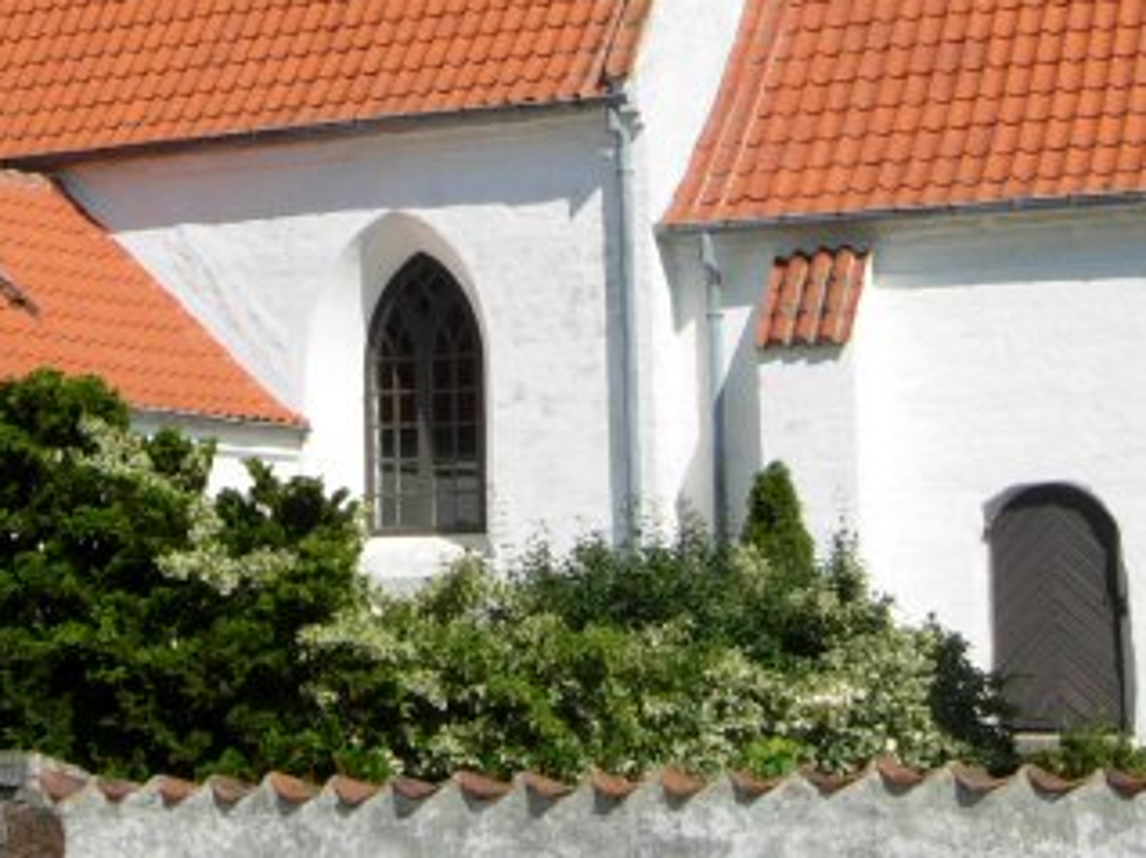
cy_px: -229
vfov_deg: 14.0
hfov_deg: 19.3
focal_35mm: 102
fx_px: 3374
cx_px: 497
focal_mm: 7.5
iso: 50
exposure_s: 1/332
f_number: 6.8
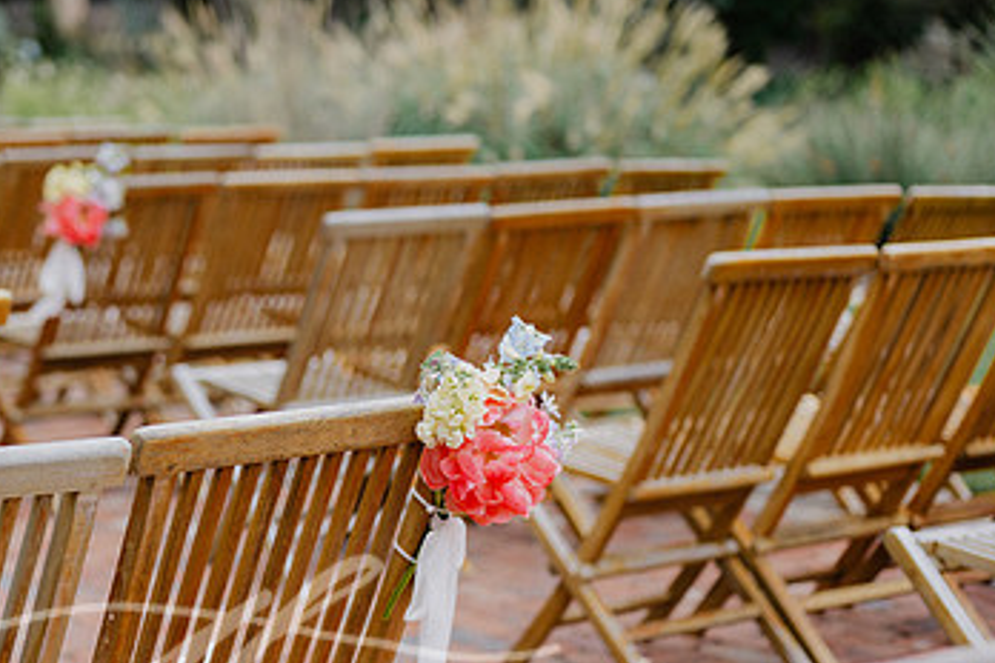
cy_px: 393
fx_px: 2377
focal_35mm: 86
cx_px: 217
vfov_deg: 15.9
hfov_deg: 23.3
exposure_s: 1/1600
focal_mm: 50
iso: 100
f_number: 2
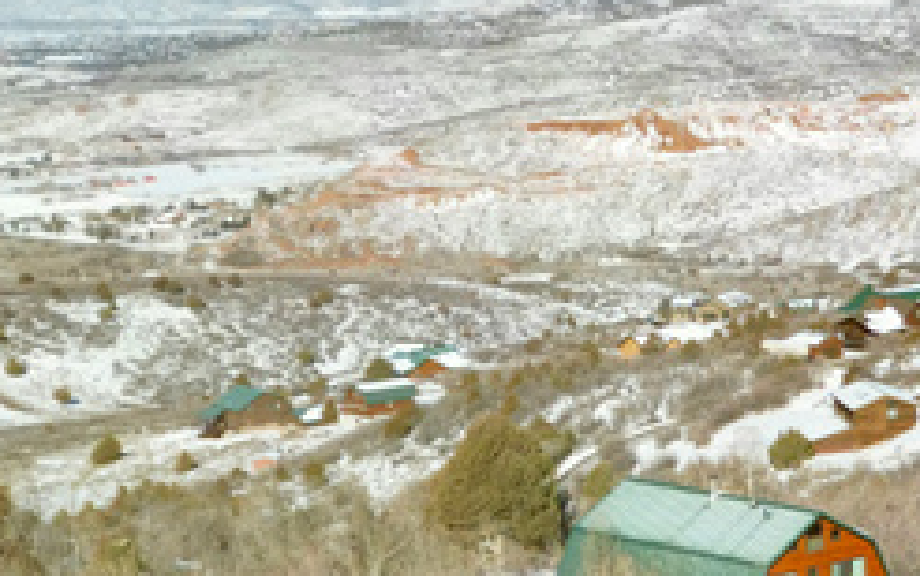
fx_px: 2659
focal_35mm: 106
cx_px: 1627
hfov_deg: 16.6
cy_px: 187
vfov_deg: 12.3
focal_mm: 6.72
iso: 140
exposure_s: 1/3200
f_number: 1.7
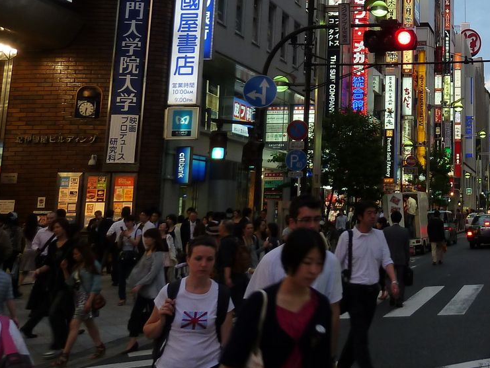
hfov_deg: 31.9
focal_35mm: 54
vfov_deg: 26.3
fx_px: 765
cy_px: 46
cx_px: 521
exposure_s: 1/40
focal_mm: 4.1
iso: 125
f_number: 3.3
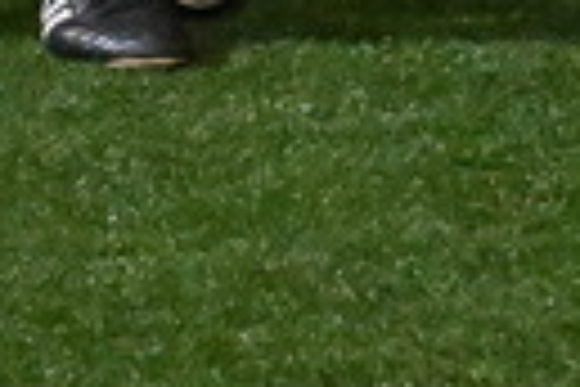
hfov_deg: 2.9
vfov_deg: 1.9
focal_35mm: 700
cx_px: -234
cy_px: -891
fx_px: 11277
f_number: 5.6
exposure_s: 1/400
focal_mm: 60
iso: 8000
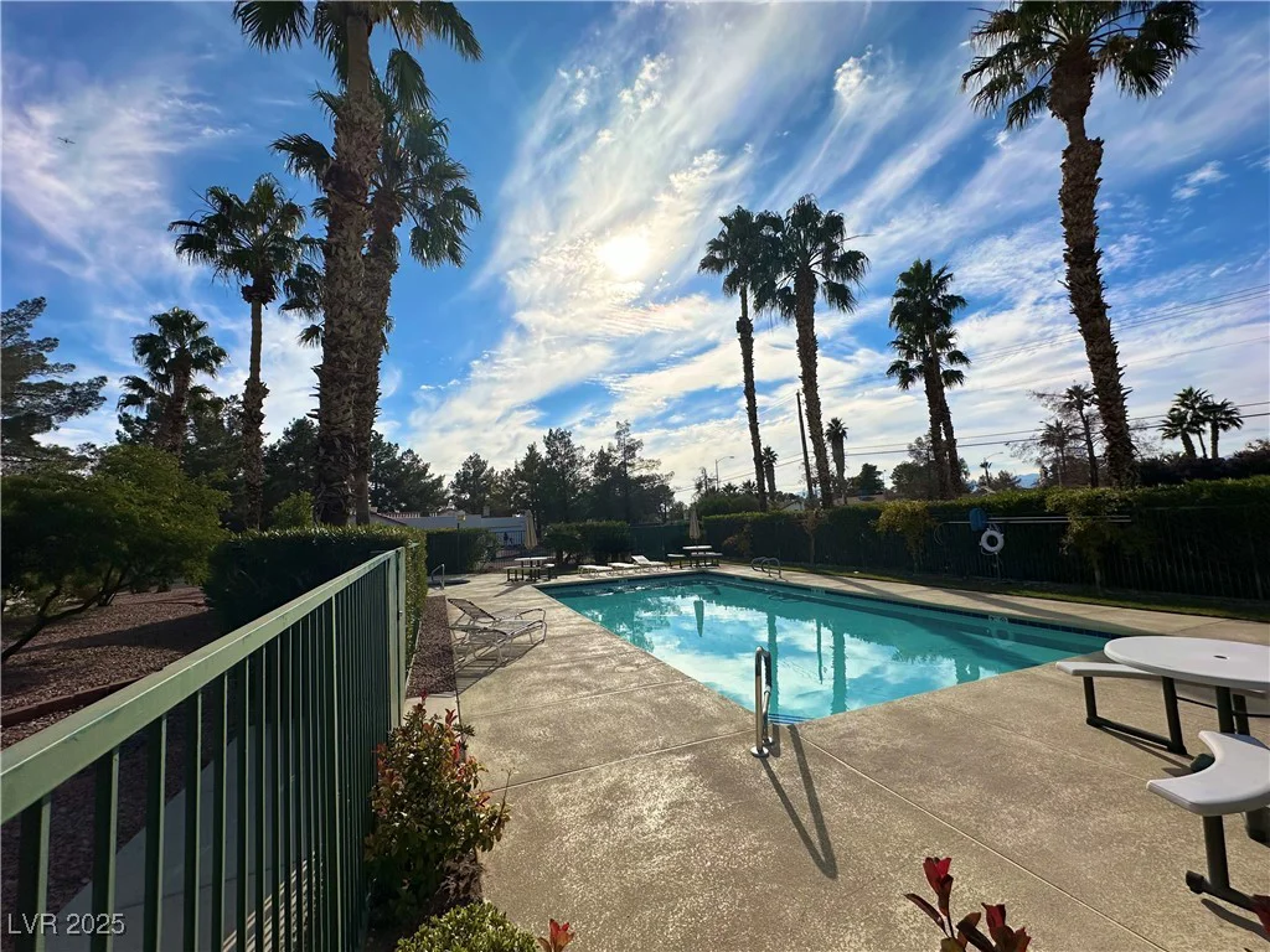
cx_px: 635
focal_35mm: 14
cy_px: 476
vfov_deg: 85.7
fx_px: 514
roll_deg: +1.8
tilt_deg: +5.9
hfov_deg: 102.1
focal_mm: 2.22
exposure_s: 1/7813
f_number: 2.2
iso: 50
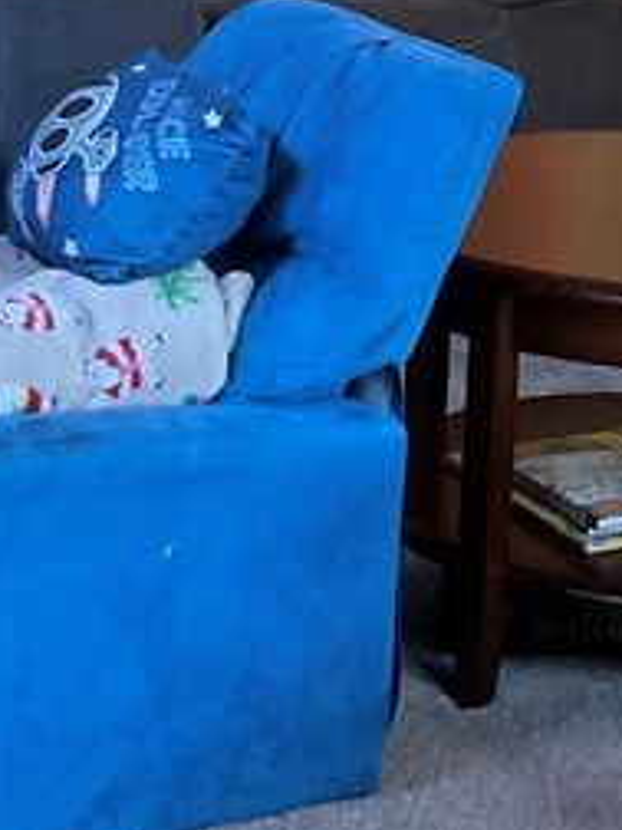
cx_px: 540
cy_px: -254
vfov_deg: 15.8
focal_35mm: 118
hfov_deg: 12.5
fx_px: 2827
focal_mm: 3
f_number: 1.8
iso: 250
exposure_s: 1/40
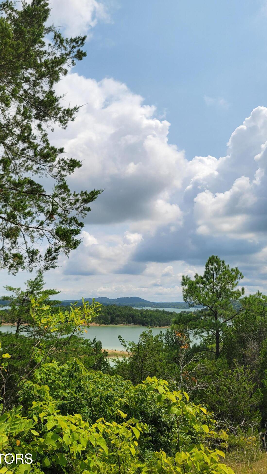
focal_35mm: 29
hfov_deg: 40.1
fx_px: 365
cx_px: 112
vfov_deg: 66.1
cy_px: 238
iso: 40
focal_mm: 5.4
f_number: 1.8
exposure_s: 1/5243
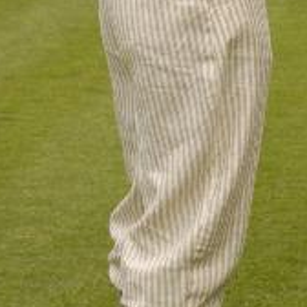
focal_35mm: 185
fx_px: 1856
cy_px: -30
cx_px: 373
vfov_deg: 9.4
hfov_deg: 9.3
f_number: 4
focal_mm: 36
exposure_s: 1/125
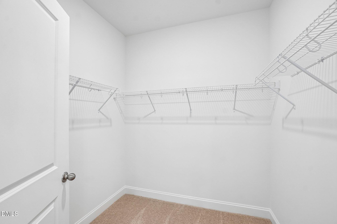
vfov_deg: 77.3
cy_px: 112
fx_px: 140
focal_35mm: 15
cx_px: 168
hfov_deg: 100.4
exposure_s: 1/4
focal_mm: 10
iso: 400
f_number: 8
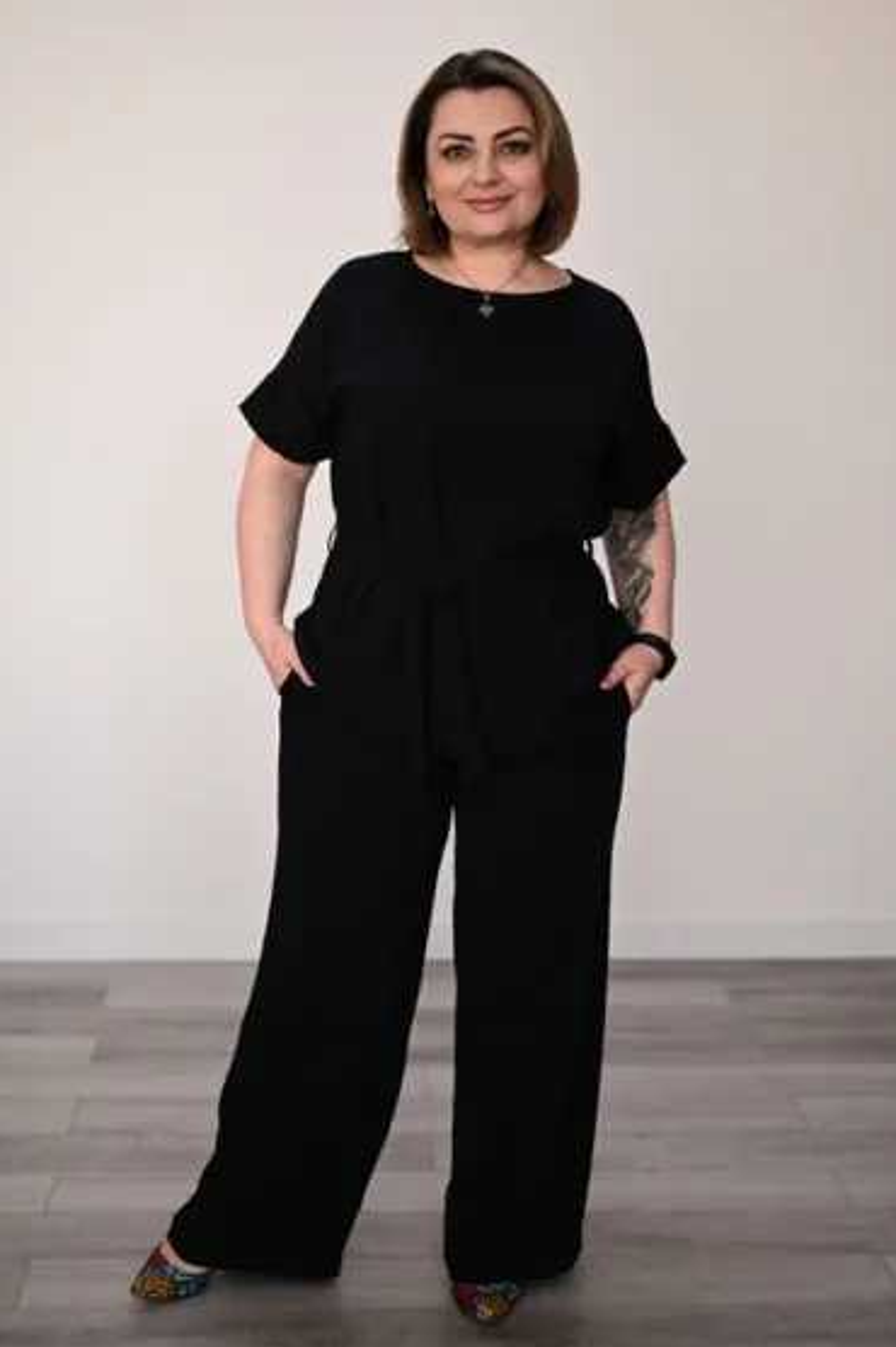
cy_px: 686
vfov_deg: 36.9
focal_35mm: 54
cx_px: 438
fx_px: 2018
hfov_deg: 25.0
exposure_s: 1/160
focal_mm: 50
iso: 200
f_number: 1.8
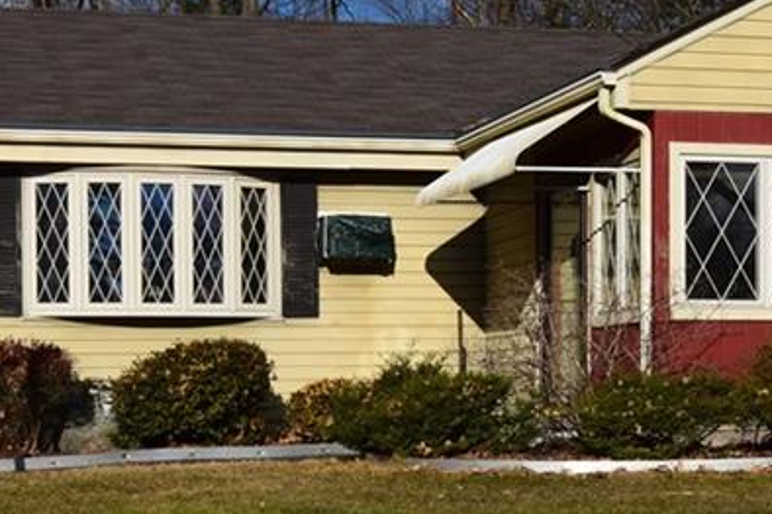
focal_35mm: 78
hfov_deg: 25.9
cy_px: 434
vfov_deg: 17.3
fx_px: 1671
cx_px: 249
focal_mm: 20
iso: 220
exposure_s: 1/500
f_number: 11
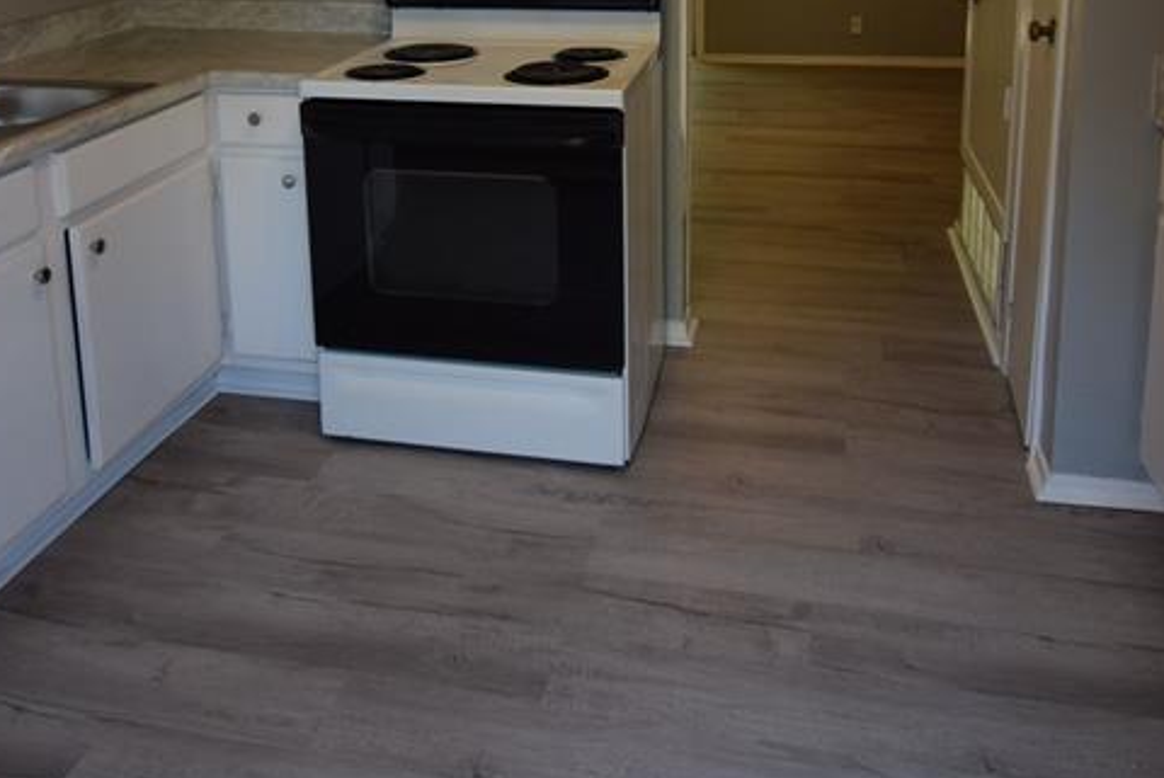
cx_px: 550
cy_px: 46
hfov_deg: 58.6
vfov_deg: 37.8
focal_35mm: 32
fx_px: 1036
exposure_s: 1/80
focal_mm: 10
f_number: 4.5
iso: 400
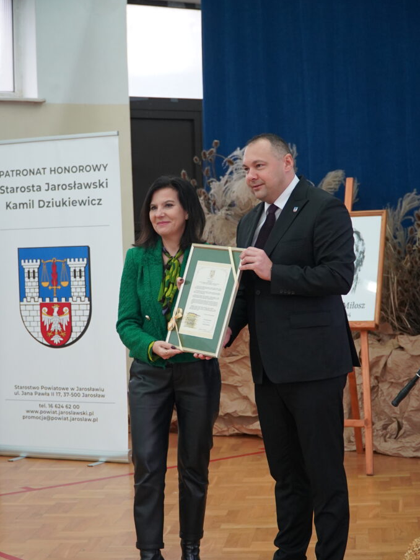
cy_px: 305
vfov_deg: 26.7
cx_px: 211
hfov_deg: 20.2
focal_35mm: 73
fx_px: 1181
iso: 2500
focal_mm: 45
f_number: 4
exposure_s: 1/160
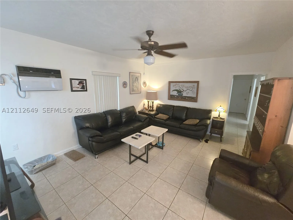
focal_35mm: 13
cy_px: 110
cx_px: 146
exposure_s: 1/60
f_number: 2.2
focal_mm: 2.2
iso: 800
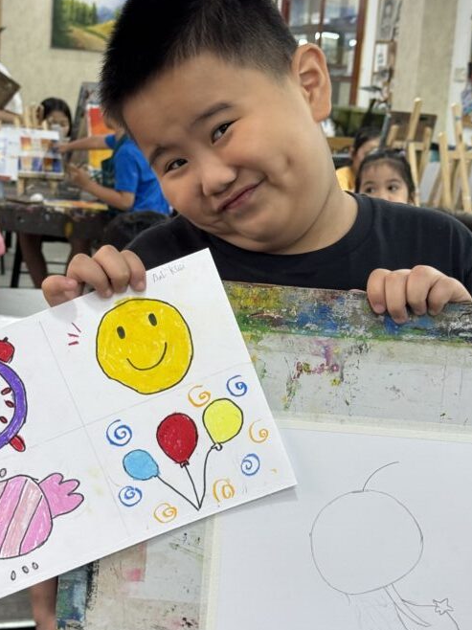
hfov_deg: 20.2
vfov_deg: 26.7
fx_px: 1328
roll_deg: -5.0
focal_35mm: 73
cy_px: 319
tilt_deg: -8.3
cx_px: 248
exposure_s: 1/50
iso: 50
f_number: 1.78
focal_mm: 6.76
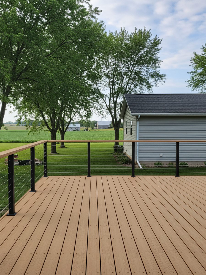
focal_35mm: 23
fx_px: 182
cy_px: 138
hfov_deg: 58.9
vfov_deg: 73.9
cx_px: 103
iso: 1161
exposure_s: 1/1653
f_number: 1.8
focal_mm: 6.4
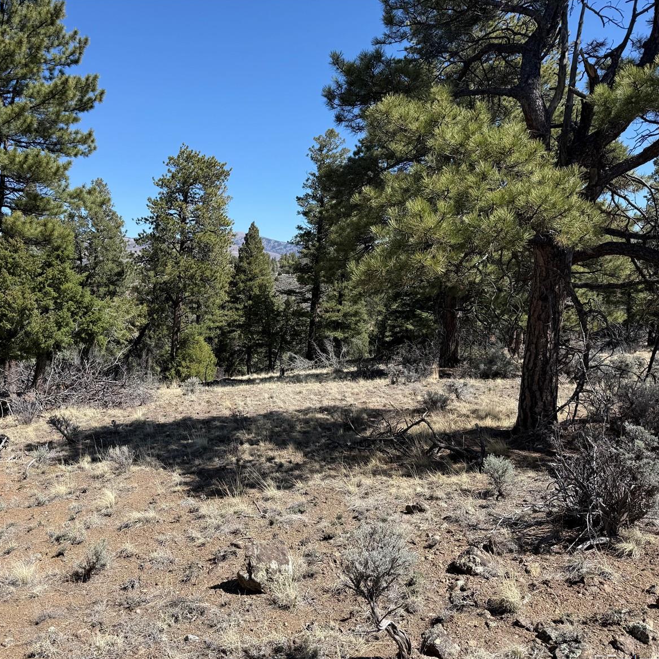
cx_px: 235
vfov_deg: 55.6
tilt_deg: -5.5
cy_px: 335
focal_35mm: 29
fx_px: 625
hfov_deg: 54.8
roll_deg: -2.0
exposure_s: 1/2703
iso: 80
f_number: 1.78
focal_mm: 6.76
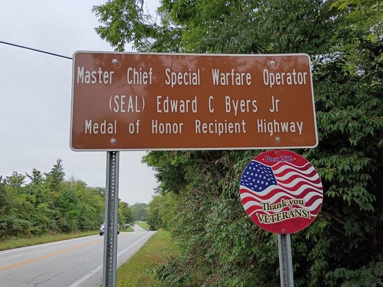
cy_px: 144
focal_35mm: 29
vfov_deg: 48.2
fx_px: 321
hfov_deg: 61.7
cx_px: 192
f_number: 1.8
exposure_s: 1/120
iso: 101
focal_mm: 4.27
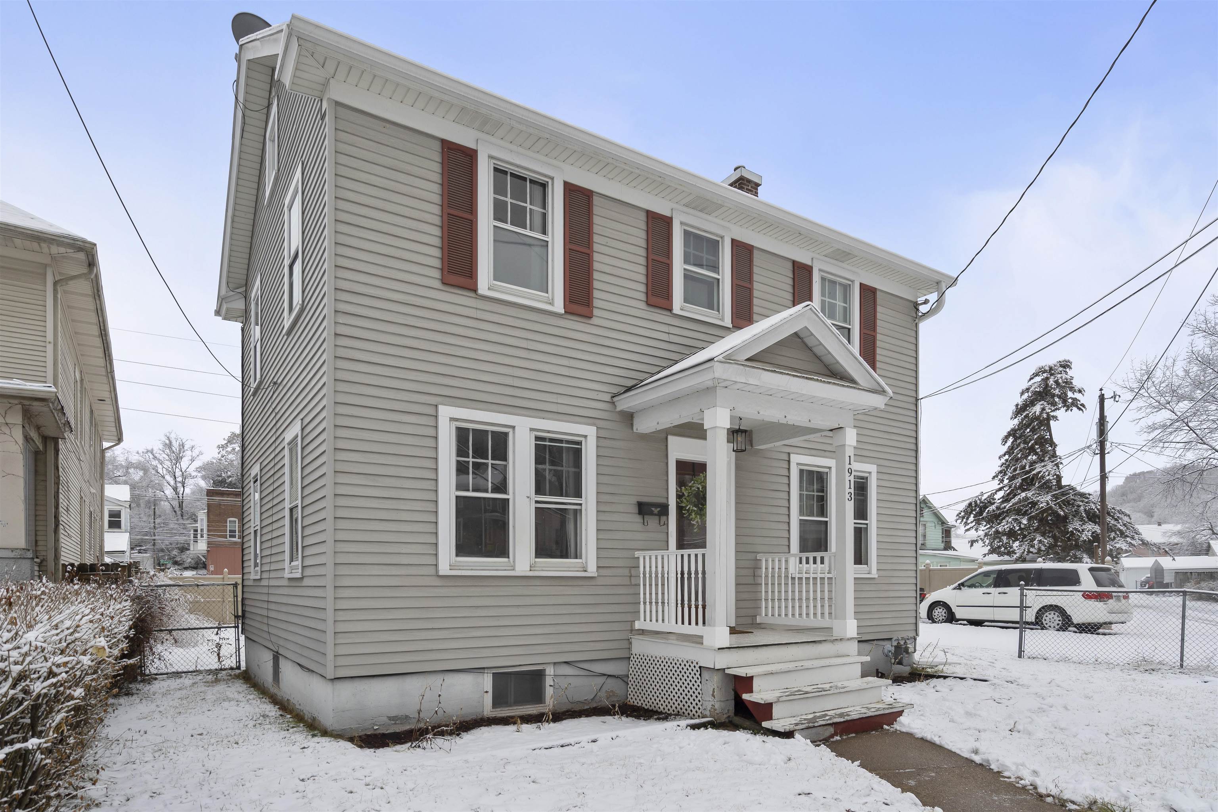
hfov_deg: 86.9
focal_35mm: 19
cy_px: 406
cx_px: 609
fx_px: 643
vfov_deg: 64.6
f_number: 9
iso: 250
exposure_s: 1/125
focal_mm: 19
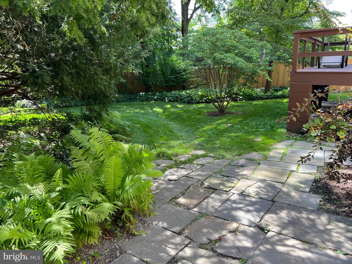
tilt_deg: -15.0
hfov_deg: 67.3
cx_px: 176
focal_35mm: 26
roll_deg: +2.4
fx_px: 264
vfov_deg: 53.1
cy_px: 132
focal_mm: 5.7
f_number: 1.5
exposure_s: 1/340
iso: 50
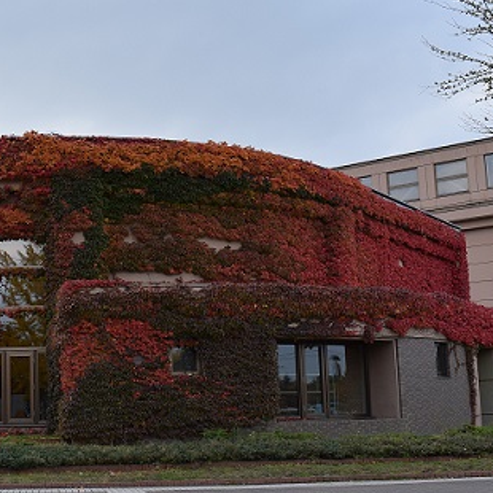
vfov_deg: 30.1
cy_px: 286
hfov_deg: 29.3
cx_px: 78
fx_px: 916
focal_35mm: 57
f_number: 8
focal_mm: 23
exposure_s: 1/250
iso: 250
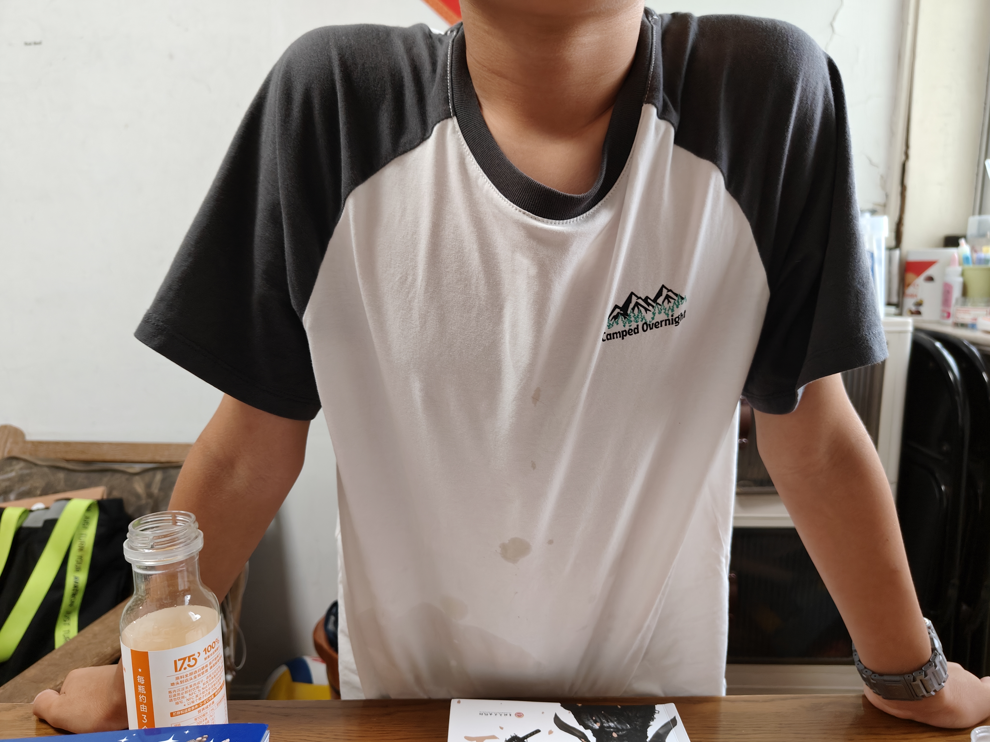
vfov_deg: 56.8
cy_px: 371
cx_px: 495
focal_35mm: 24
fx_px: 686
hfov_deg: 71.6
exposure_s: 1/50
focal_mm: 5.59
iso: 250
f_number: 1.8
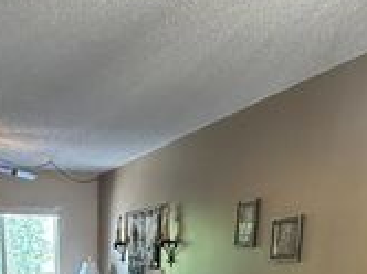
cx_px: 126
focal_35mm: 54
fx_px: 572
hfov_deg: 35.3
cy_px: 431
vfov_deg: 21.7
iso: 320
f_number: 2.2
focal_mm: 2.22
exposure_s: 1/60
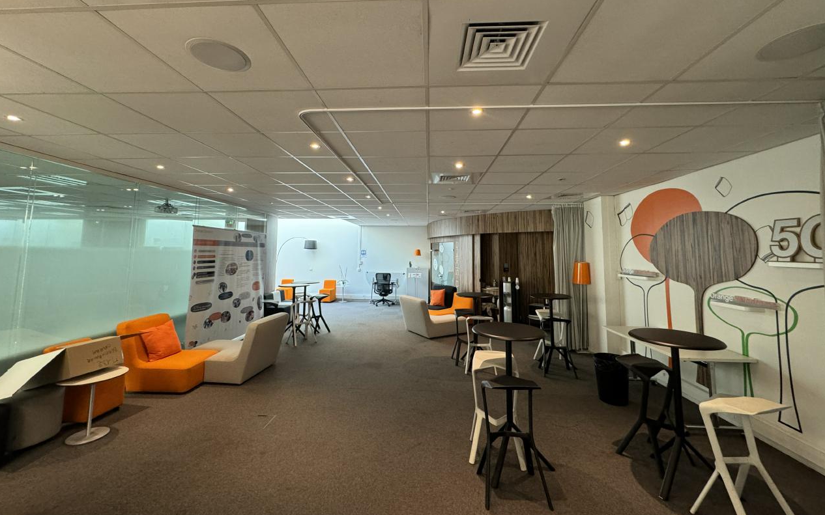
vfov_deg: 74.4
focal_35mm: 15
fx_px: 337
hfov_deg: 101.5
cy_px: 222
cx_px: 410
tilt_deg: +5.4
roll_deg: -0.9
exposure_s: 1/50
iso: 250
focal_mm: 2.22
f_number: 2.2
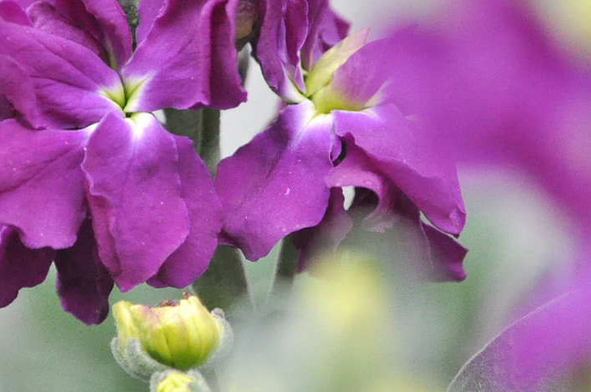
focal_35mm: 186
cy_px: 162
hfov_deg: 11.1
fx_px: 3052
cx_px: 268
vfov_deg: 7.4
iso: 3200
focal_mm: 55
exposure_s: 1/160
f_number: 5.6
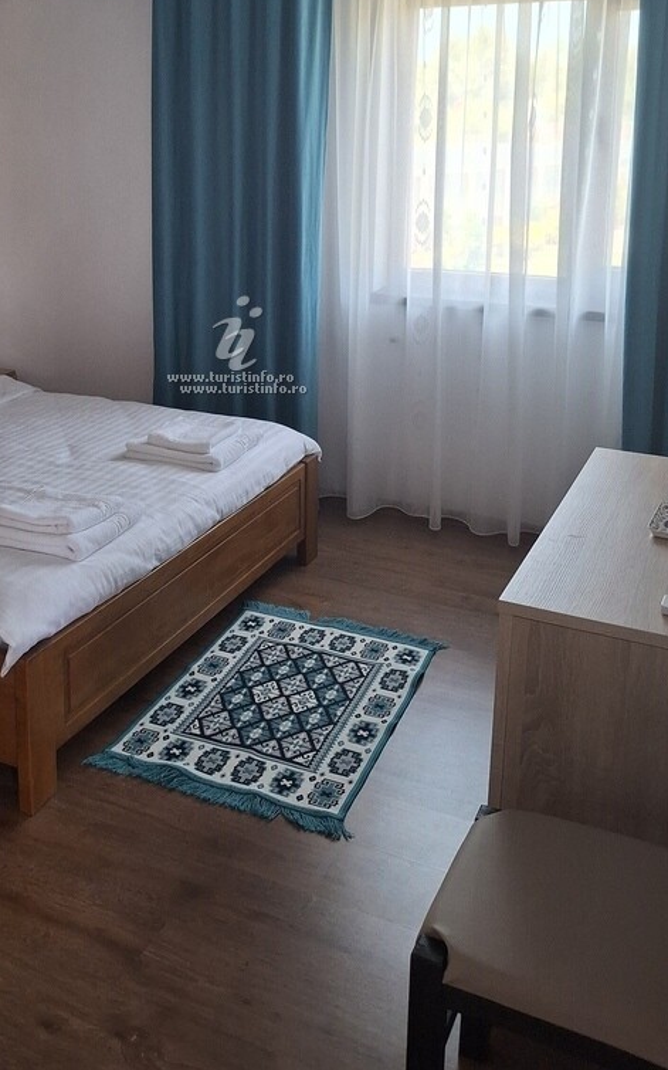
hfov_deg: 35.1
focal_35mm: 36
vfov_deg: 52.8
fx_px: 1049
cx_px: 238
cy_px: 345
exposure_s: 1/100
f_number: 1.8
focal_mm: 4.69
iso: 125
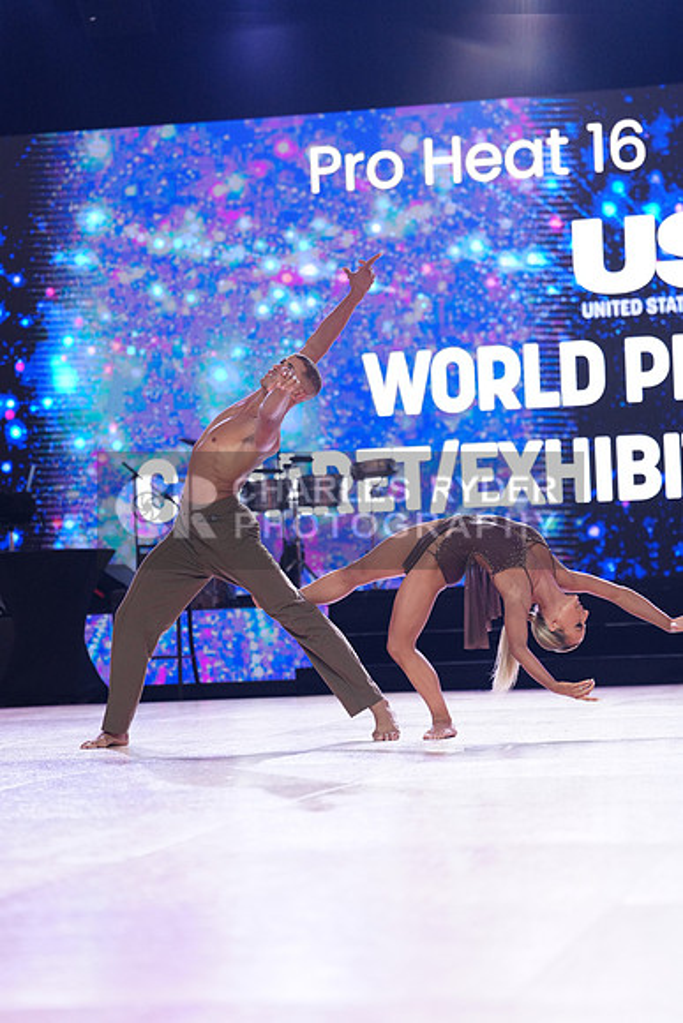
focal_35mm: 102
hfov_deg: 13.4
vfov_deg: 20.0
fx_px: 2901
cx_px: 342
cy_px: 512
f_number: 2.8
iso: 2000
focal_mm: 102
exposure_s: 1/400
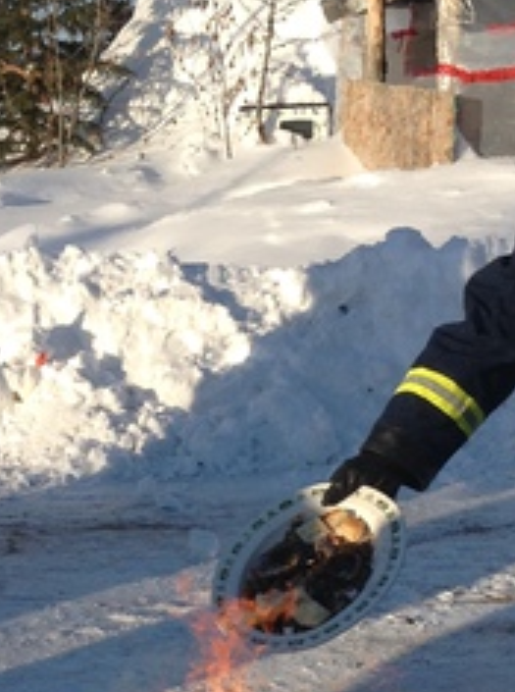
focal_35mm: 90
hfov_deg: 16.3
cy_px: 501
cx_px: 138
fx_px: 1793
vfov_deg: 21.7
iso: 32
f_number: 2.4
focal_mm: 3.3
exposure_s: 1/1114
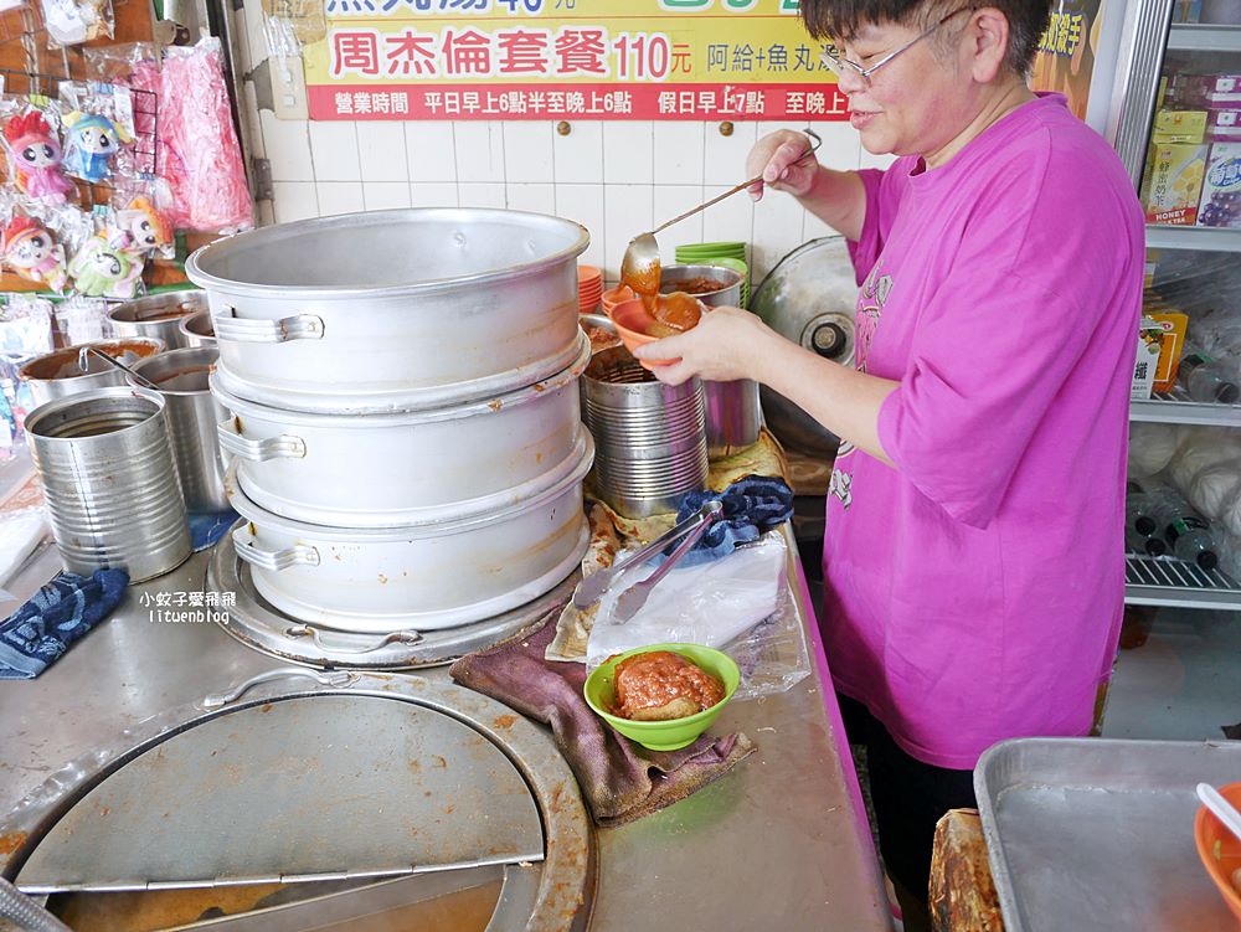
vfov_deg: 49.8
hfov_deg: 63.4
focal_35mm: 28
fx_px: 1004
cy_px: 466
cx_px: 620
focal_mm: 14
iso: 200
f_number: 2.5
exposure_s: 1/100
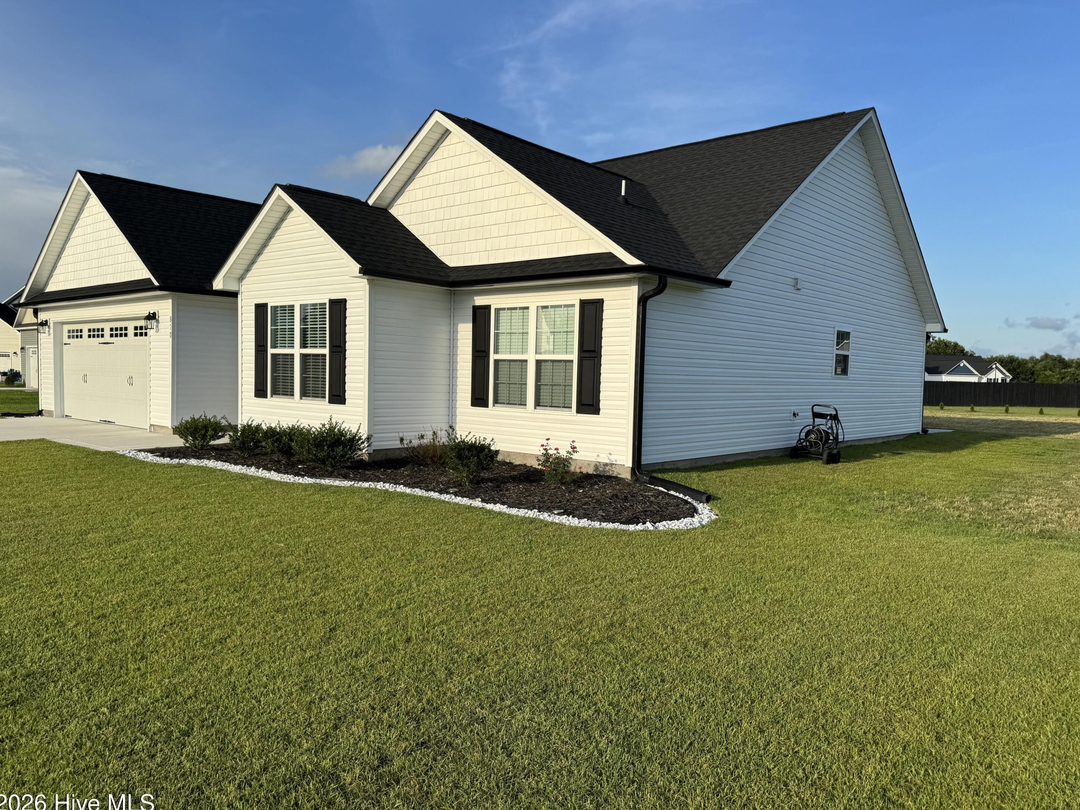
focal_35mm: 25
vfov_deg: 54.9
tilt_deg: -4.2
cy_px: 420
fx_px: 780
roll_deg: -1.8
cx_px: 537
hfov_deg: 69.4
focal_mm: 6.76
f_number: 1.78
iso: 80
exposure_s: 1/3247
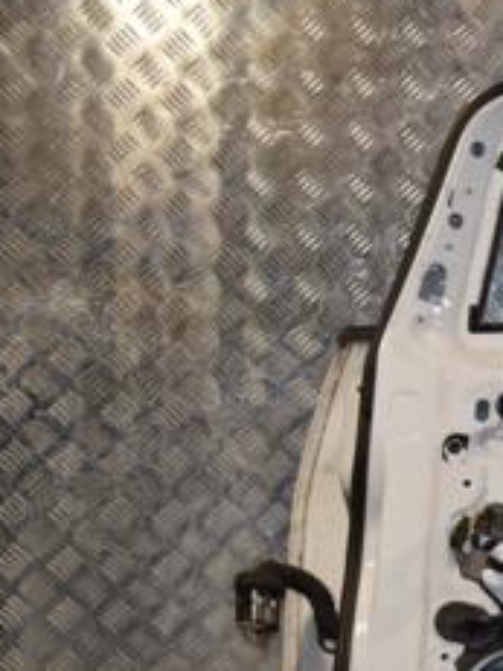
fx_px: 2036
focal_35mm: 105
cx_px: 849
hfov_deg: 13.0
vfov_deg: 18.7
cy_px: 450
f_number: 11
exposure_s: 1/200
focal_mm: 28
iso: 800
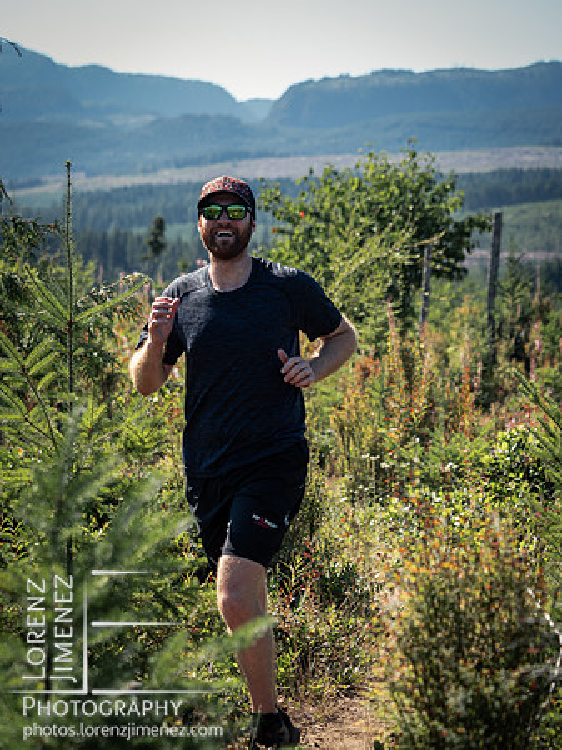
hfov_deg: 11.9
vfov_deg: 15.9
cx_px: 281
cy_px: 375
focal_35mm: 124
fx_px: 2687
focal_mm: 62
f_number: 2.8
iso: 200
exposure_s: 1/1000
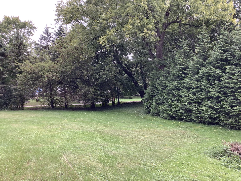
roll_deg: +2.4
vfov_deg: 45.4
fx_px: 216
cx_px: 120
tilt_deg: +1.2
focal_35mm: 31
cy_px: 90
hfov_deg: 58.4
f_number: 2.4
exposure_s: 1/120
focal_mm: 3.3
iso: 25
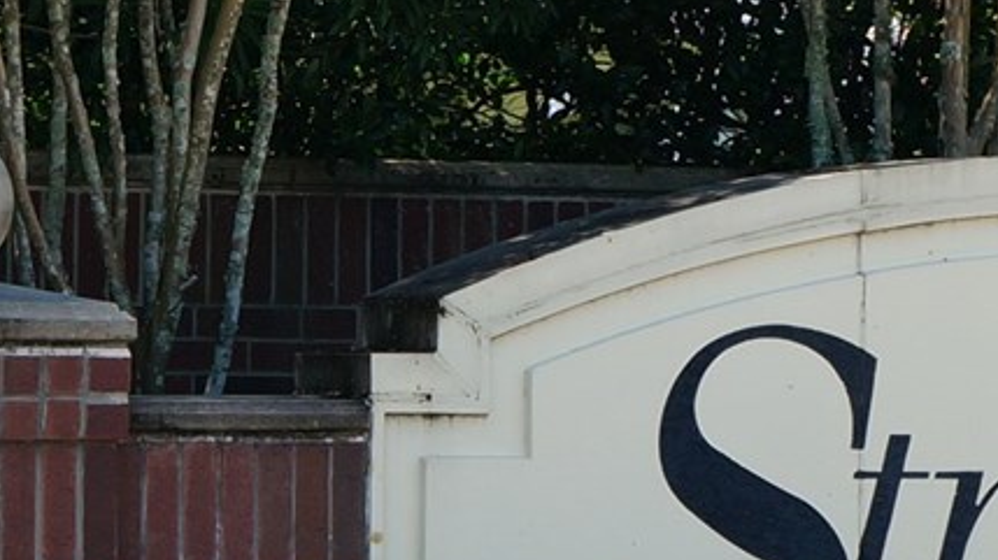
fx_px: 5053
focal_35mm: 191
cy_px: 142
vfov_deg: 6.3
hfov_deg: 11.3
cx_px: 334
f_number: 9
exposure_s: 1/60
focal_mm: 24
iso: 100
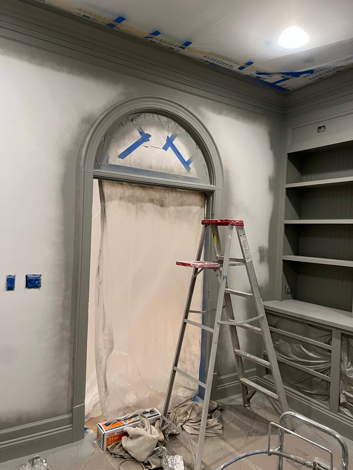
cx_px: 176
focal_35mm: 26
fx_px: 354
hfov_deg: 53.1
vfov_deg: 67.3
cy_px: 235
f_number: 1.5
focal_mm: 5.7
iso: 200
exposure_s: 1/60
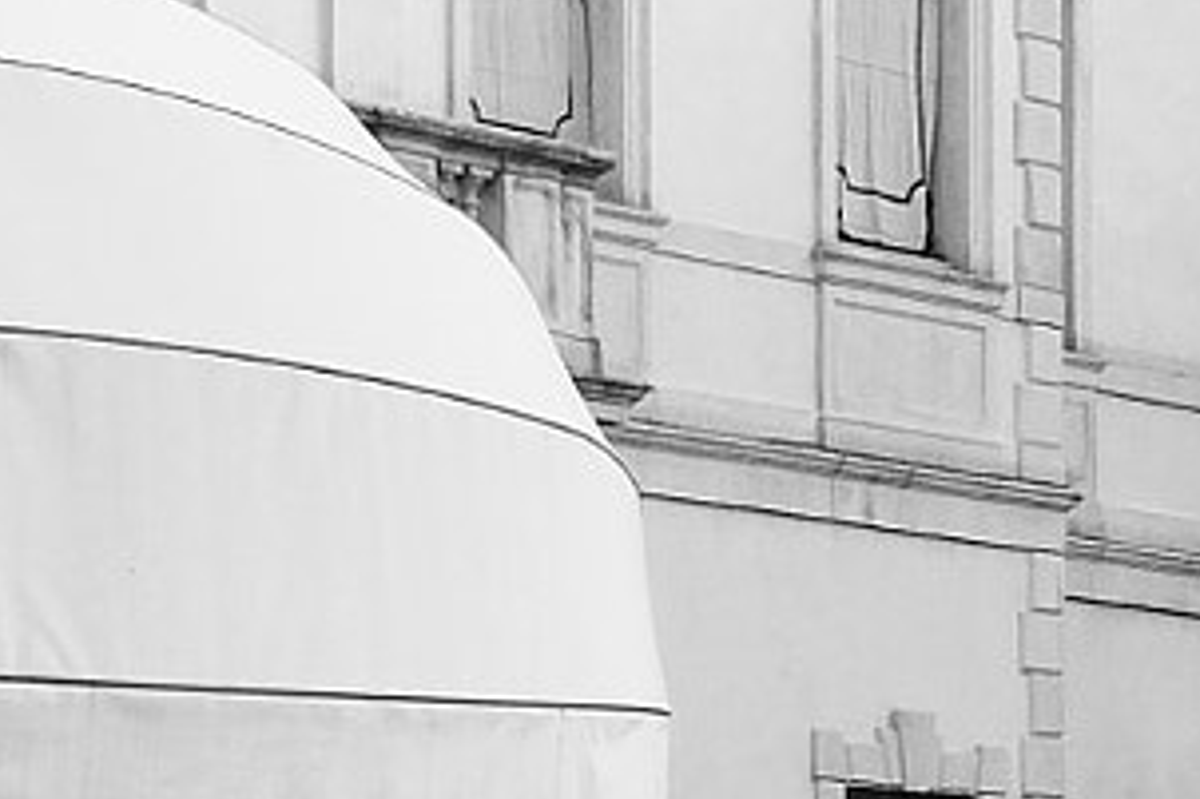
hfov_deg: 13.6
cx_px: 1725
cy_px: 855
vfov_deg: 9.5
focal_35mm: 143
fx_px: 4764
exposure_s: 1/500
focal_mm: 18
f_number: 6.4
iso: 400
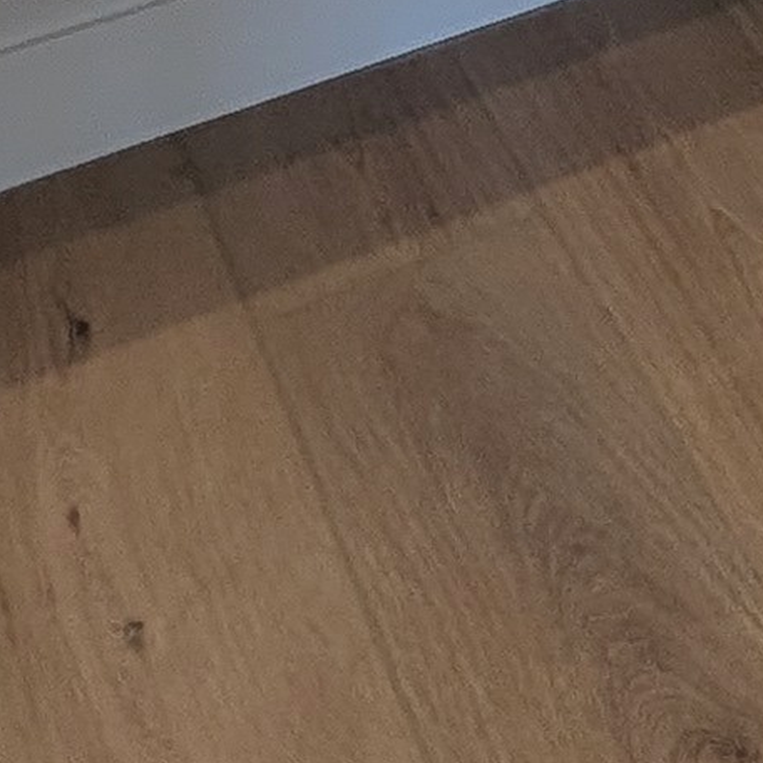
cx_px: 1454
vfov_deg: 13.6
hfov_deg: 15.3
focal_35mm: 95
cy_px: -1026
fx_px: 2369
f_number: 1.7
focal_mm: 2.02
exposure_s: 1/120
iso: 114
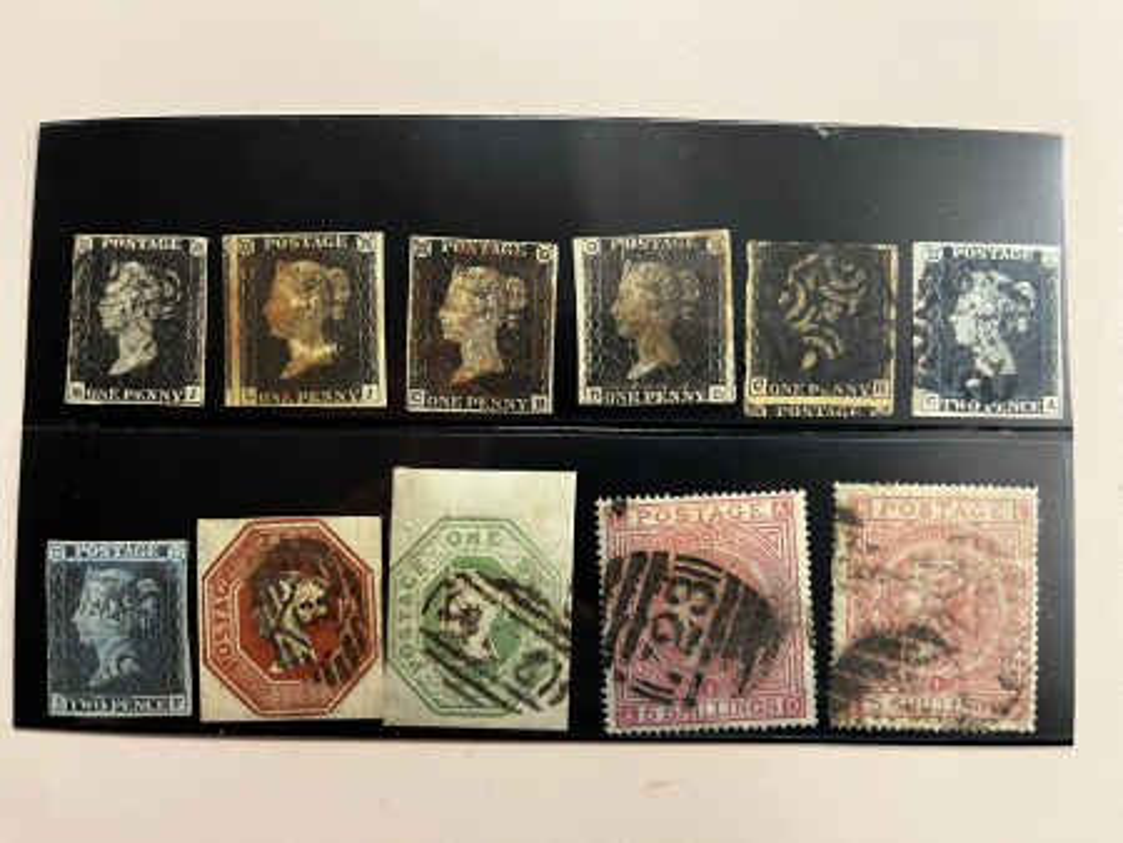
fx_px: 844
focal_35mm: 26
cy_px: 422
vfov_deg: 53.1
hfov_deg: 67.3
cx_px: 562
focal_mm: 5.1
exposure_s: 1/50
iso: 200
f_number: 1.6
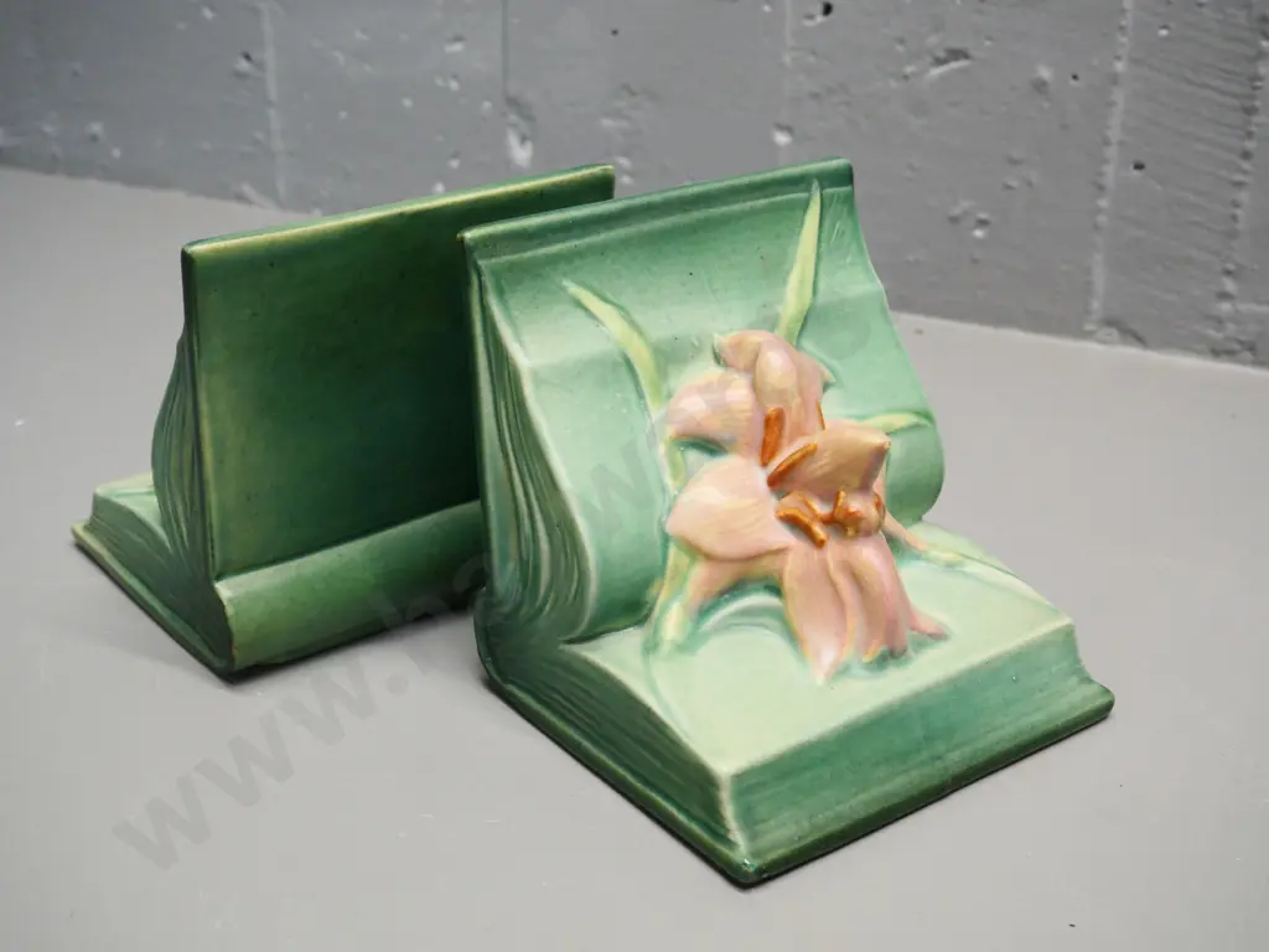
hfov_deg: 41.2
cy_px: 476
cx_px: 634
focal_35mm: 46
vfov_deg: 31.5
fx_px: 1686
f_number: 5.6
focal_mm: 23
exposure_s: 1/80
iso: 1600
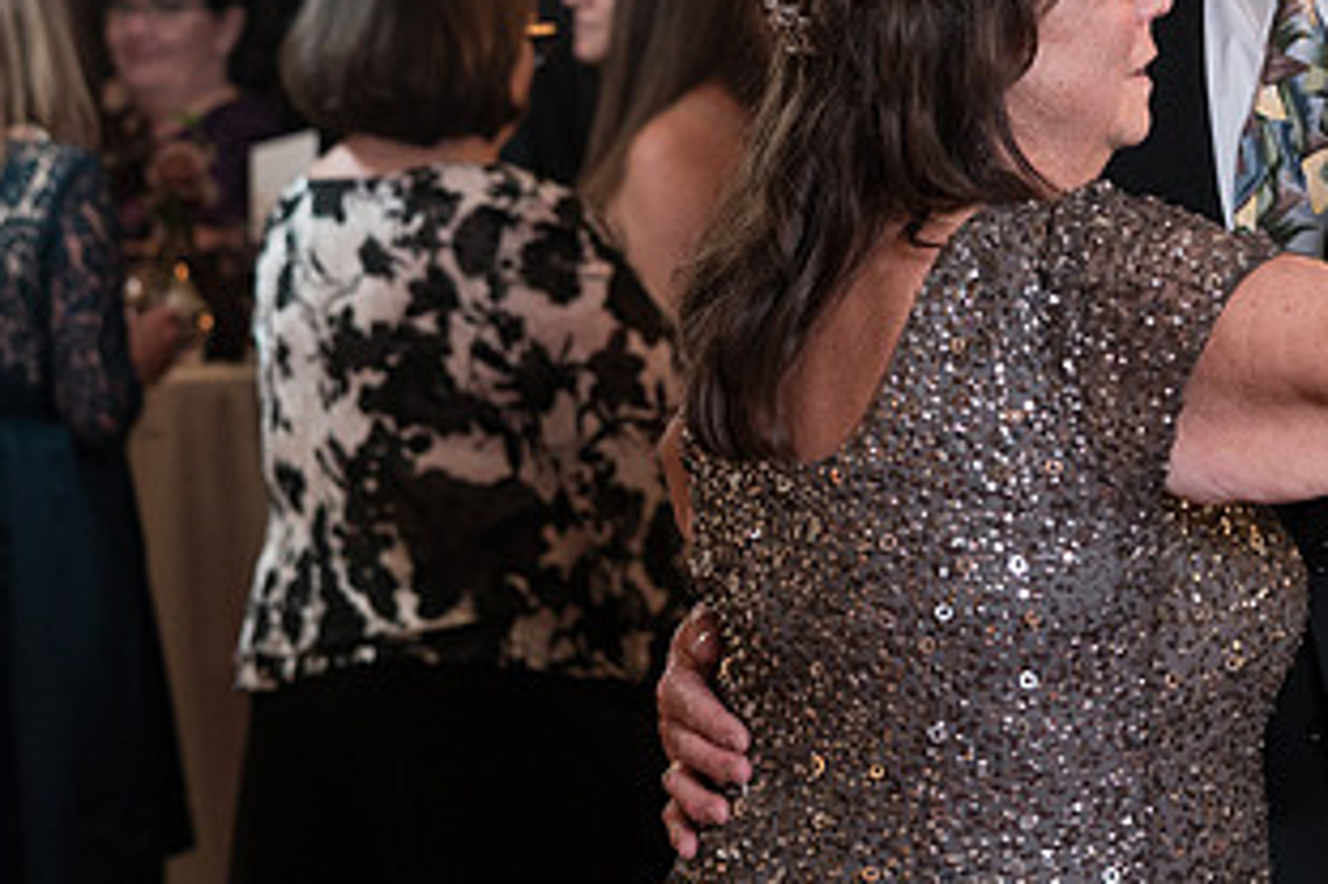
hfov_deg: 13.0
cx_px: 1318
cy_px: 120
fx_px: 5751
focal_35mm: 156
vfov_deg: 8.8
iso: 2000
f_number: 4
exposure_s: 1/200
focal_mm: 75
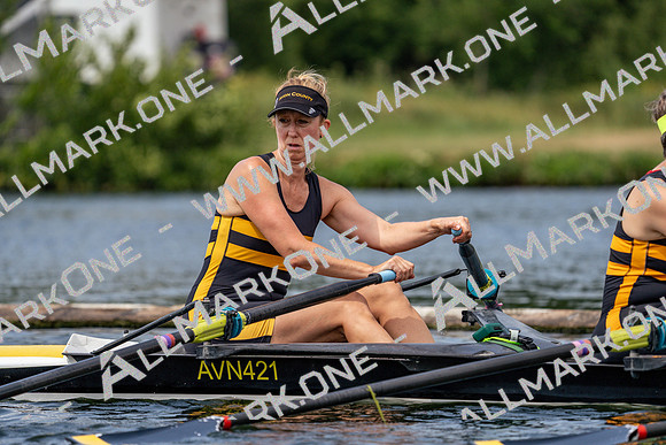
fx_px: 6920
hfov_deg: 5.5
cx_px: 333
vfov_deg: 3.7
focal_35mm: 374
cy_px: 222
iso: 320
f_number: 6.3
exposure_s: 1/1600
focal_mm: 374
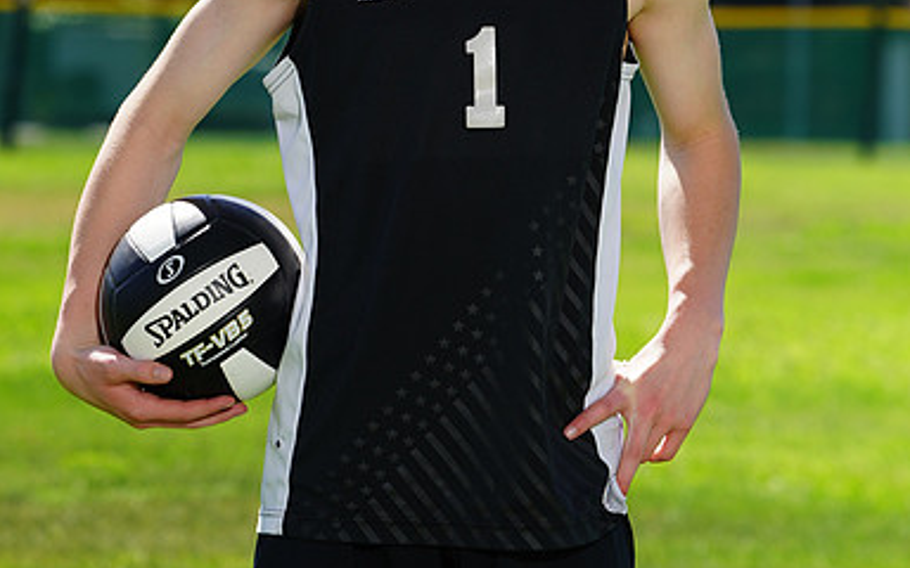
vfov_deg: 3.2
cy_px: -80
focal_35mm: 408
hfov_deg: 5.1
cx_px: 455
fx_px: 10119
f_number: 10
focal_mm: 265
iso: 200
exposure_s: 1/200
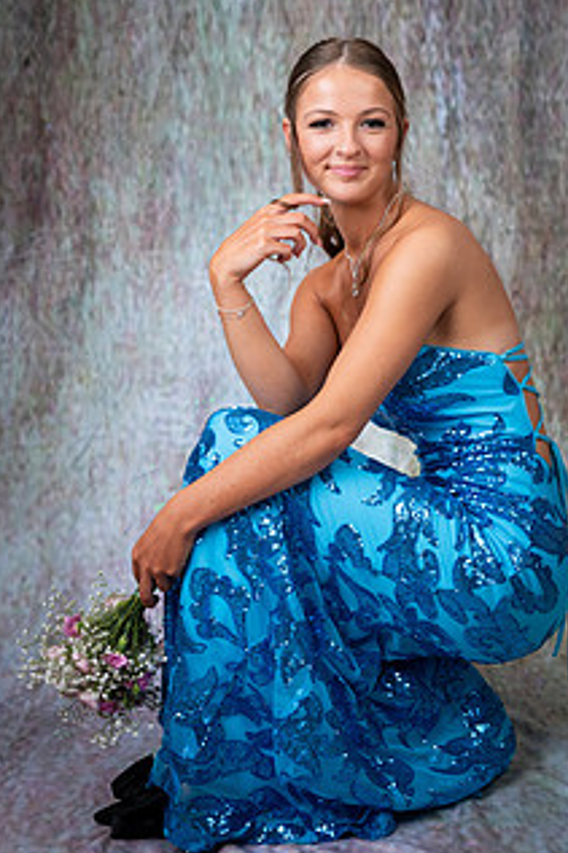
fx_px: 1682
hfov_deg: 19.1
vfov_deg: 28.4
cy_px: 336
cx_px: 390
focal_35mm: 71
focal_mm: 50
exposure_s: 1/250
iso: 100
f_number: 6.3
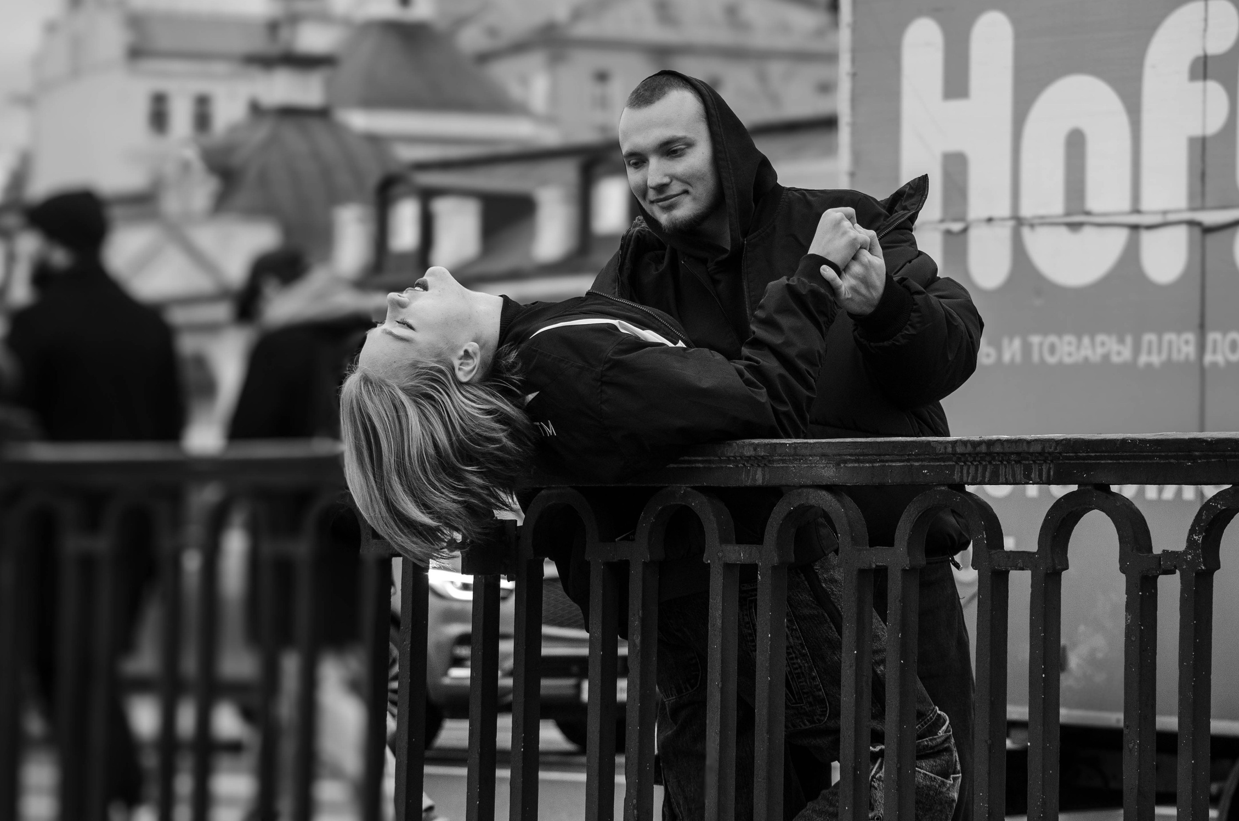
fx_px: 4087
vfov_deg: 11.5
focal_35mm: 119
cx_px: 664
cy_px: 357
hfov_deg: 17.2
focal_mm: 70
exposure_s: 1/320
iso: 250
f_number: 4.5
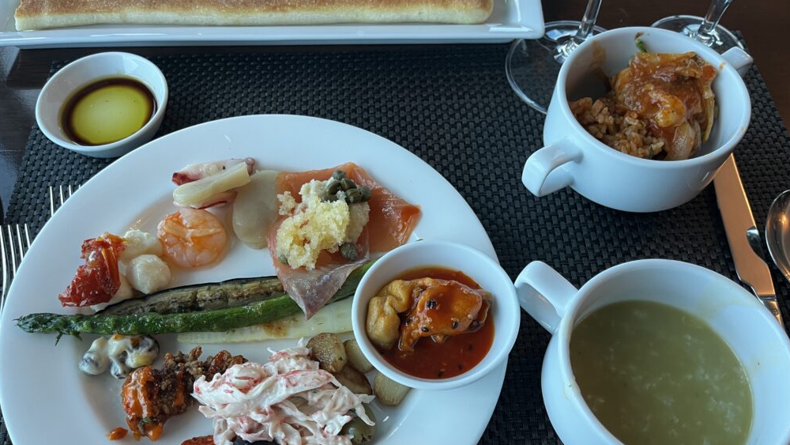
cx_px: 388
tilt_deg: -62.8
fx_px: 608
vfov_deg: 39.8
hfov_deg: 66.0
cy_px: 287
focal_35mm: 29
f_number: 1.6
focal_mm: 5.1
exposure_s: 1/60
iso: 80
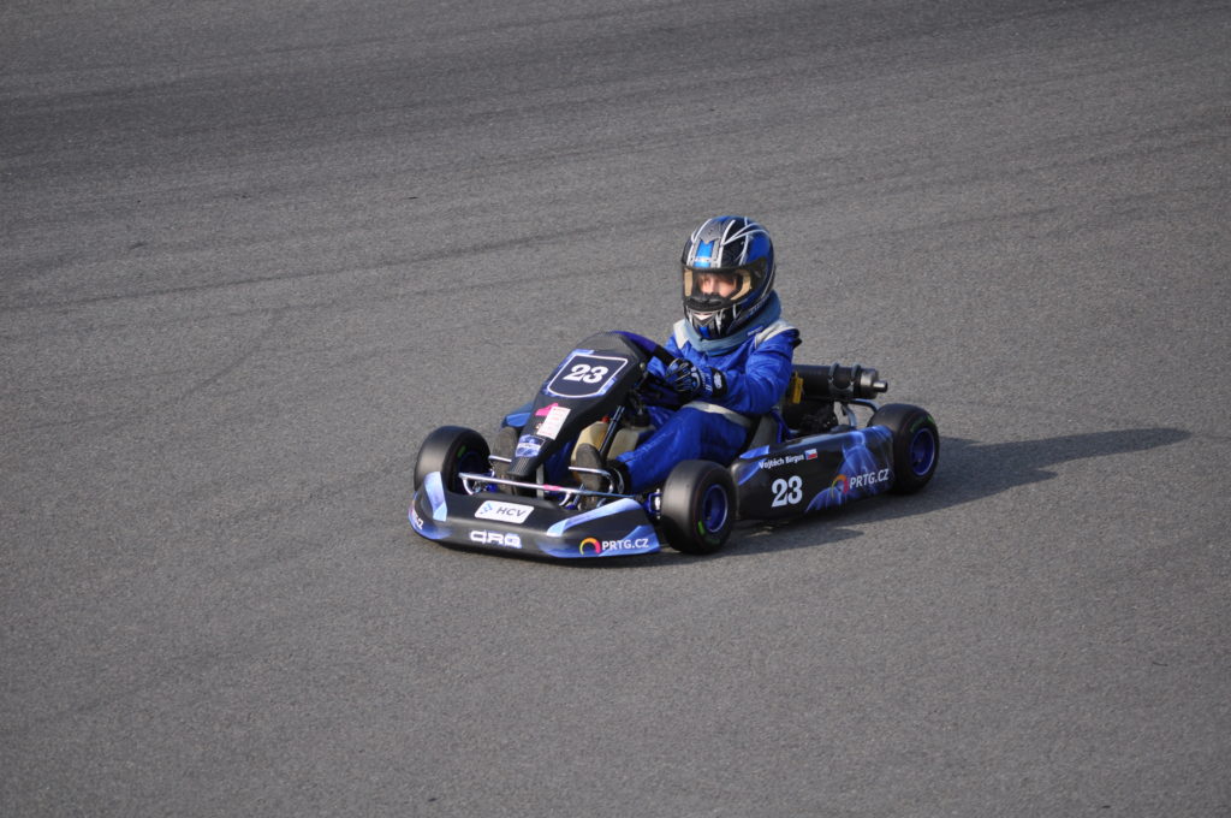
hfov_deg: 6.9
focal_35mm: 300
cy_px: 409
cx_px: 616
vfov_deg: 4.6
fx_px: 10245
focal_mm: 200
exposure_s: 1/1600
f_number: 5.6
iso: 400
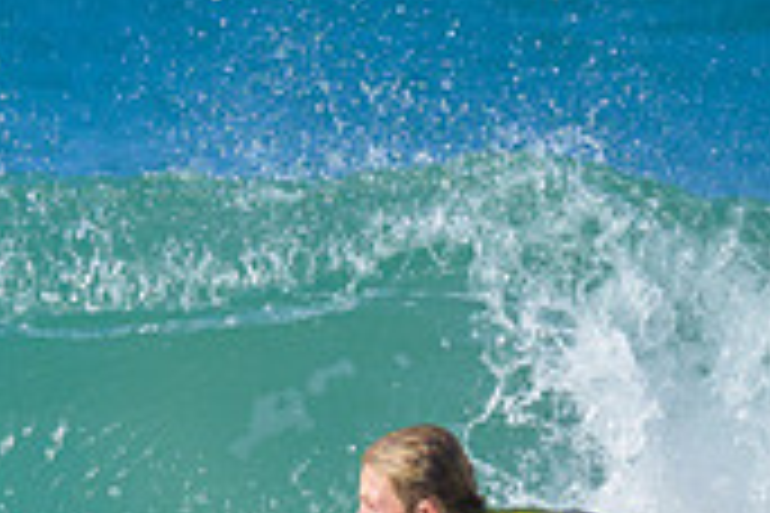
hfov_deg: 0.6
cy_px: 465
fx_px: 79796
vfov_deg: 0.4
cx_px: 151
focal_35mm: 3731
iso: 320
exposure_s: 1/2000
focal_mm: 800
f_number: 6.3
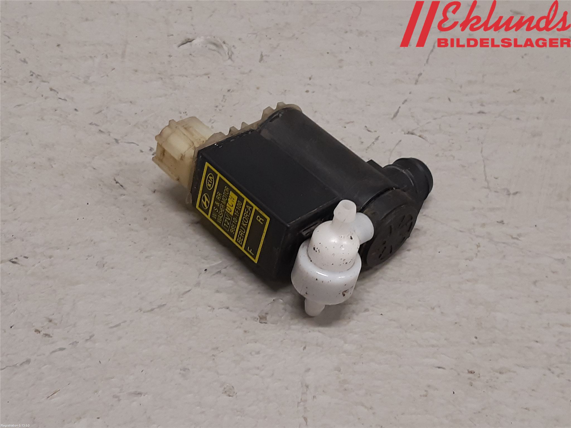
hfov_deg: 67.3
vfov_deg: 53.1
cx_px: 286
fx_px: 429
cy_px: 214
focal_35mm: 26
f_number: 1.7
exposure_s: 1/50
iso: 100
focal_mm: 3.93
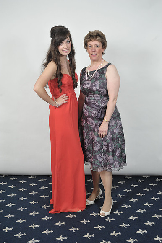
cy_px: 122
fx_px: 324
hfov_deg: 28.0
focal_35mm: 48
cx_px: 81
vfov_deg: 41.1
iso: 1000
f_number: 7.1
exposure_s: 1/160
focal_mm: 48
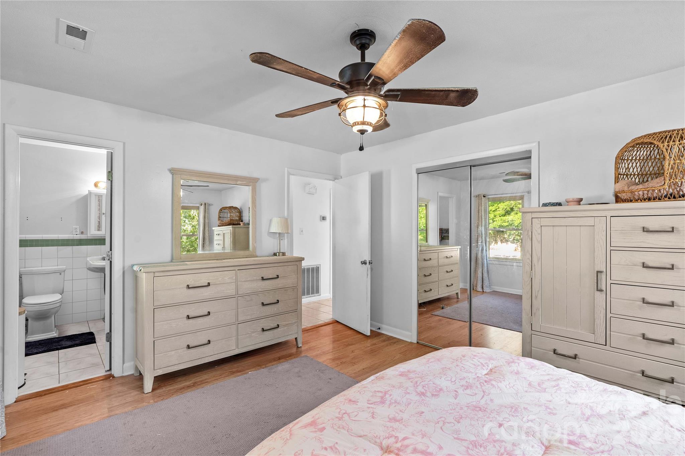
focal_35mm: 16
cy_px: 228
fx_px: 304
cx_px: 342
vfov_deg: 73.7
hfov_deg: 96.7
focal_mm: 16
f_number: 8
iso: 100
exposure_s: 1/1.25
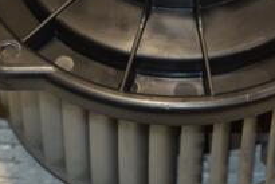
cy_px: -26
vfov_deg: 6.3
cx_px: 153
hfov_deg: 9.4
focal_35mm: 219
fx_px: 1674
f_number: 5
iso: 800
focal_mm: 50
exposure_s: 1/160
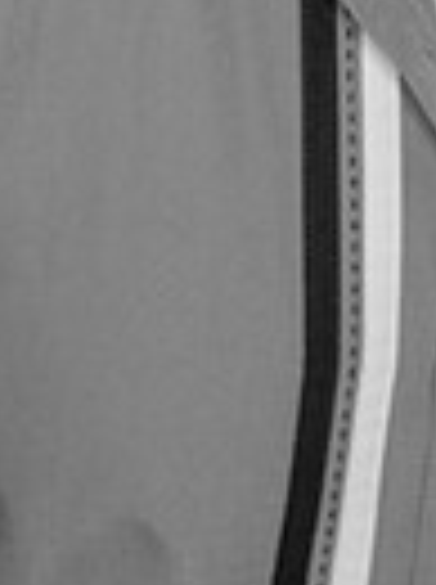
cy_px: -382
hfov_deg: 5.2
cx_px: 508
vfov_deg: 6.9
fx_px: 4768
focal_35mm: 283
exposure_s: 1/320
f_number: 3.5
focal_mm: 85
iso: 2000
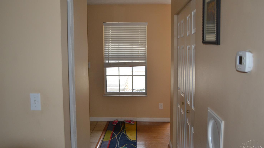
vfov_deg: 33.7
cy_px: 65
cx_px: 131
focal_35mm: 35
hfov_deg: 56.6
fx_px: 245
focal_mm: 22
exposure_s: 1/60
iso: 640
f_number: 3.8
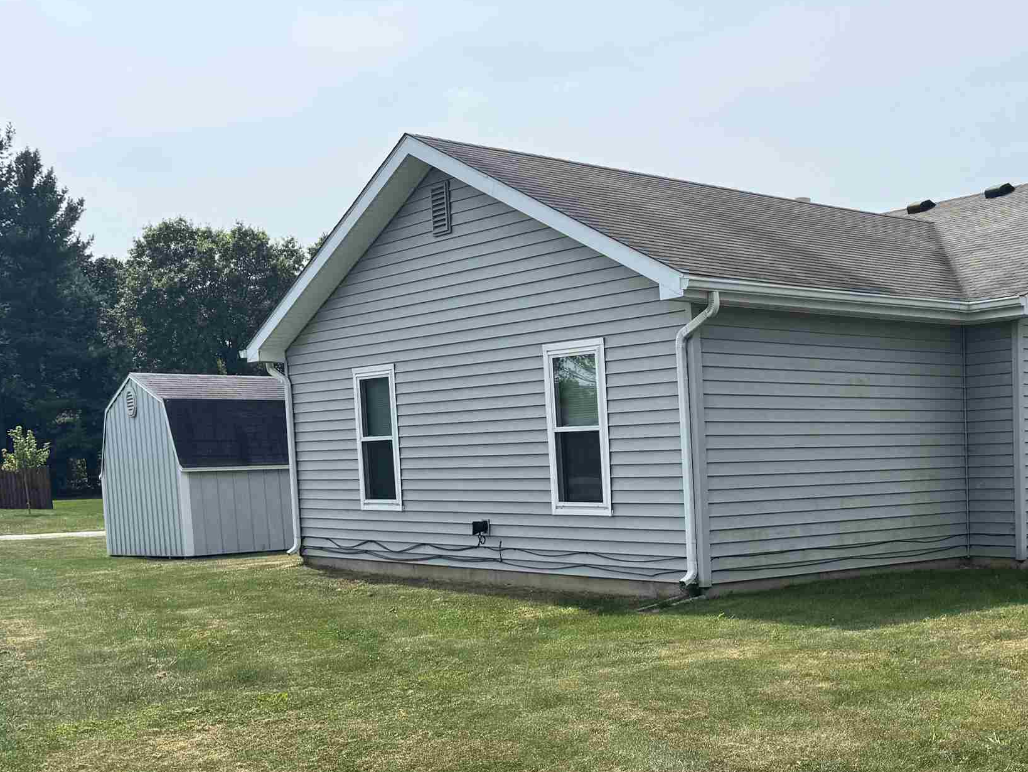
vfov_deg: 31.6
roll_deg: +1.6
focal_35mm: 45
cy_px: 579
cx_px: 920
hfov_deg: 39.2
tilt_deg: -5.8
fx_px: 1337
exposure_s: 1/4608
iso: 80
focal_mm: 6.76
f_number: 1.78
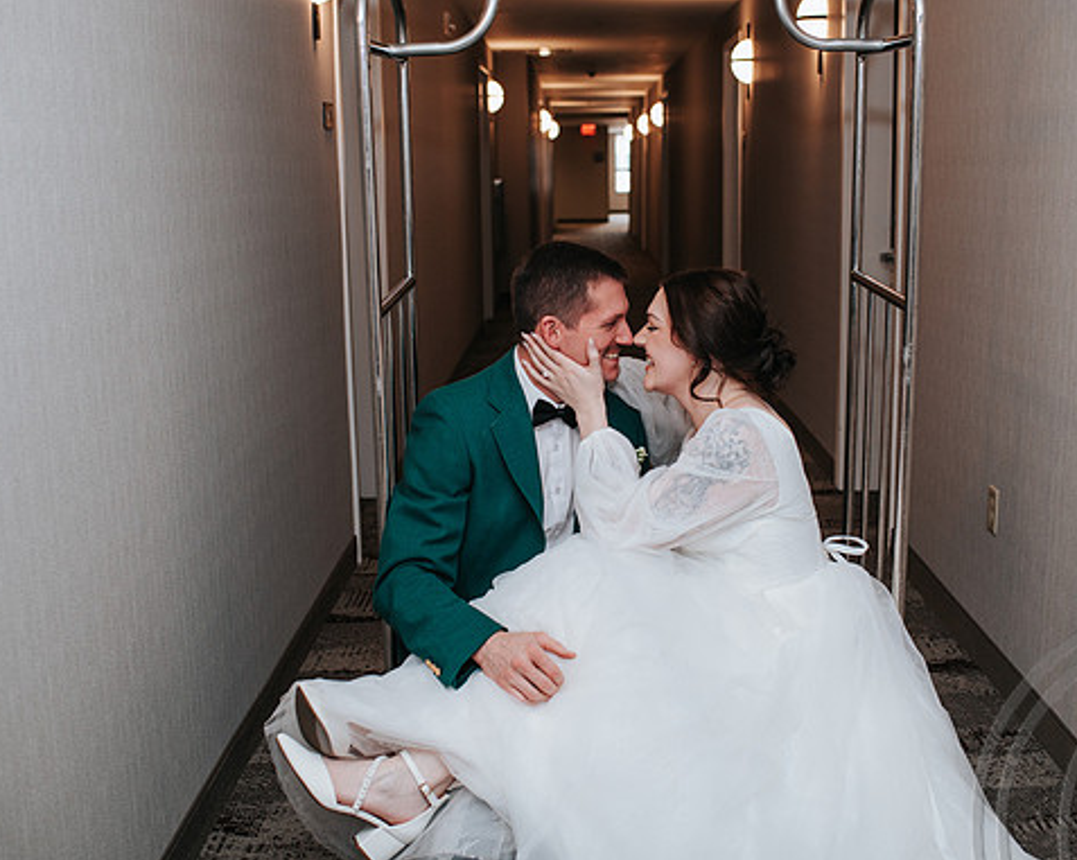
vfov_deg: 34.9
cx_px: 606
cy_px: 410
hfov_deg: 42.8
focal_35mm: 43
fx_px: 1370
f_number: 2.8
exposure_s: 1/200
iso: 800
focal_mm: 35
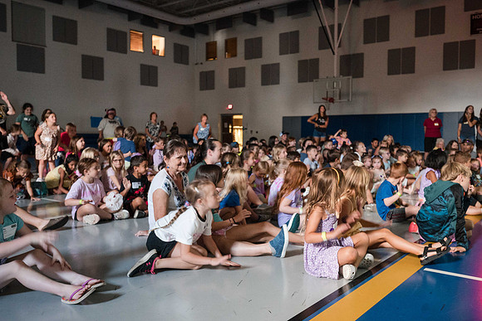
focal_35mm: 31
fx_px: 420
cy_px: 156
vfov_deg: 41.9
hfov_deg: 59.7
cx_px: 241
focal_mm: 30
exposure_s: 1/60
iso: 8000
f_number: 4
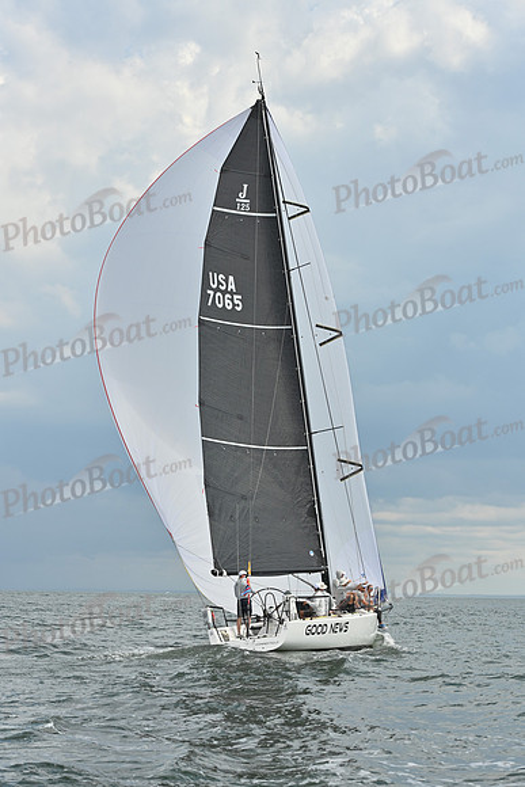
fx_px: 1858
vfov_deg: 23.9
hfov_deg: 16.1
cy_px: 394
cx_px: 262
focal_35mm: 85
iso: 320
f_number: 7.1
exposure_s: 1/1600
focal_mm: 85
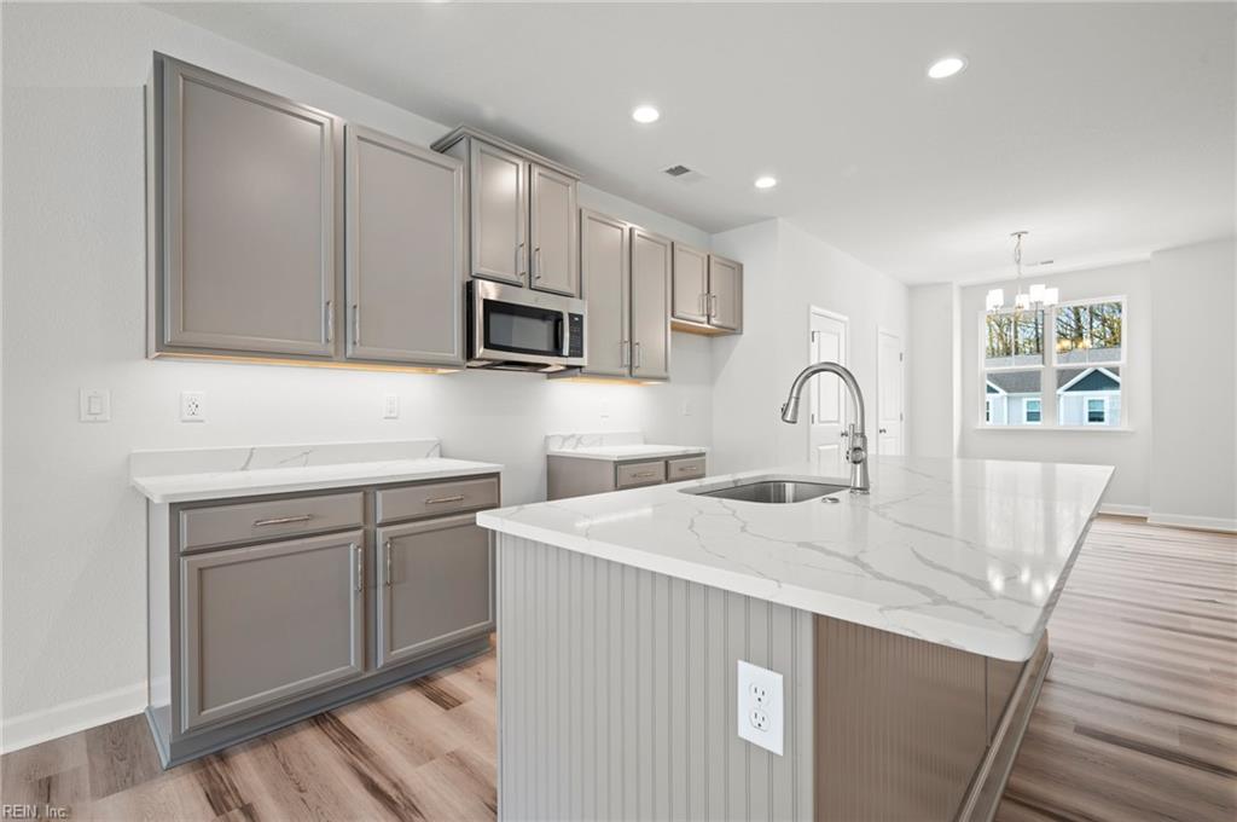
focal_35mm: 16
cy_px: 411
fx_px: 549
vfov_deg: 73.6
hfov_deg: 96.8
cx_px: 618
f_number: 8
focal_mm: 16
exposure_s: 1/2
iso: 125
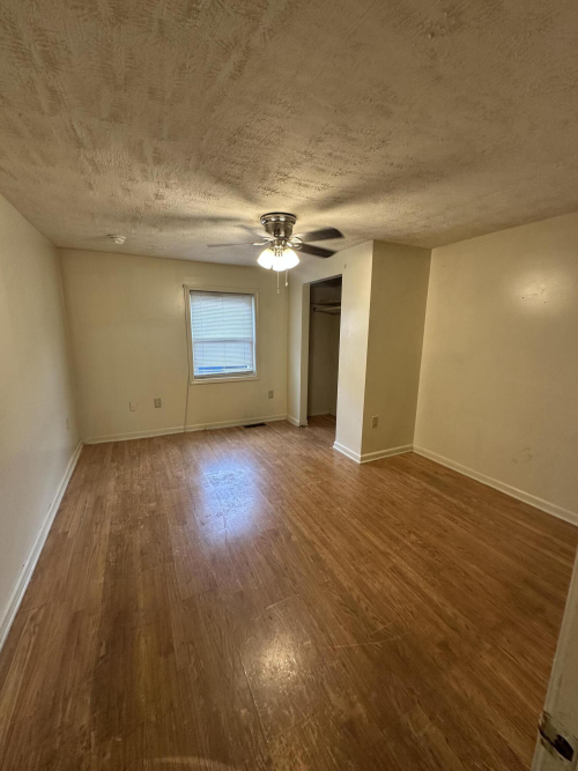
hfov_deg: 85.7
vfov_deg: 102.1
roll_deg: -0.6
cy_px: 386
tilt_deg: -10.3
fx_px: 312
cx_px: 289
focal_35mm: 14
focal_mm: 2.22
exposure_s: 1/60
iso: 200
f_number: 2.2
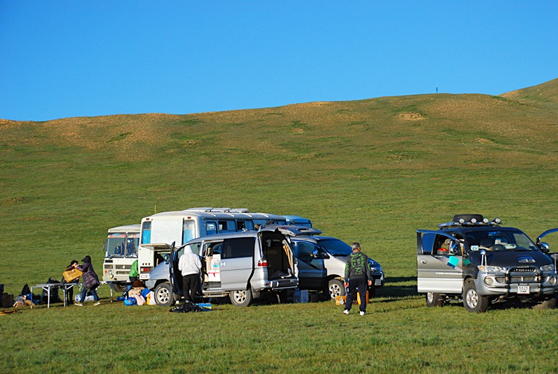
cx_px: 279
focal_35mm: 78
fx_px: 1211
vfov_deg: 17.6
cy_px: 187
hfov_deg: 26.0
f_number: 6.3
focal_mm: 52
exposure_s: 1/1250
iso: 400
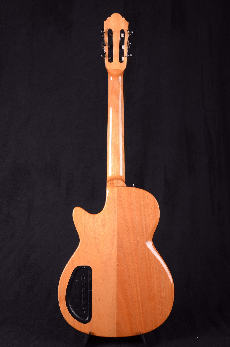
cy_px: 174
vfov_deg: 46.5
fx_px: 404
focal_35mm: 42
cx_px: 115
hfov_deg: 31.8
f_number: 11
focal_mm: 28
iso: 200
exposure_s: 1/200
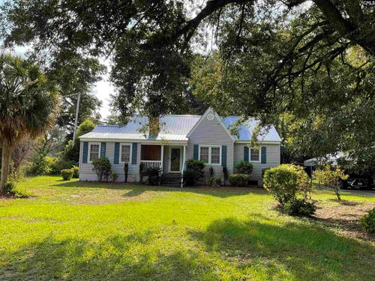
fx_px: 314
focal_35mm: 29
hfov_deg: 61.7
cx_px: 188
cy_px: 140
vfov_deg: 48.2
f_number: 1.8
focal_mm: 3
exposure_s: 1/568
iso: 16
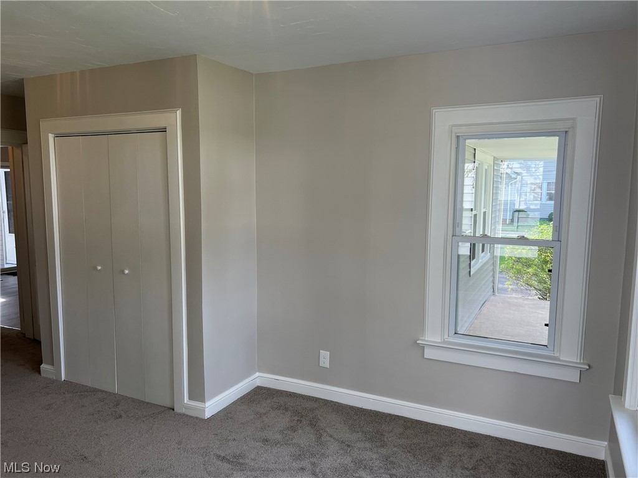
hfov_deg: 67.3
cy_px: 239
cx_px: 319
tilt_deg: -6.6
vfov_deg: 53.1
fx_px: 479
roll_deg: -0.2
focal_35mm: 26
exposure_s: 1/155
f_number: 1.5
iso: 40
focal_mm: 5.7
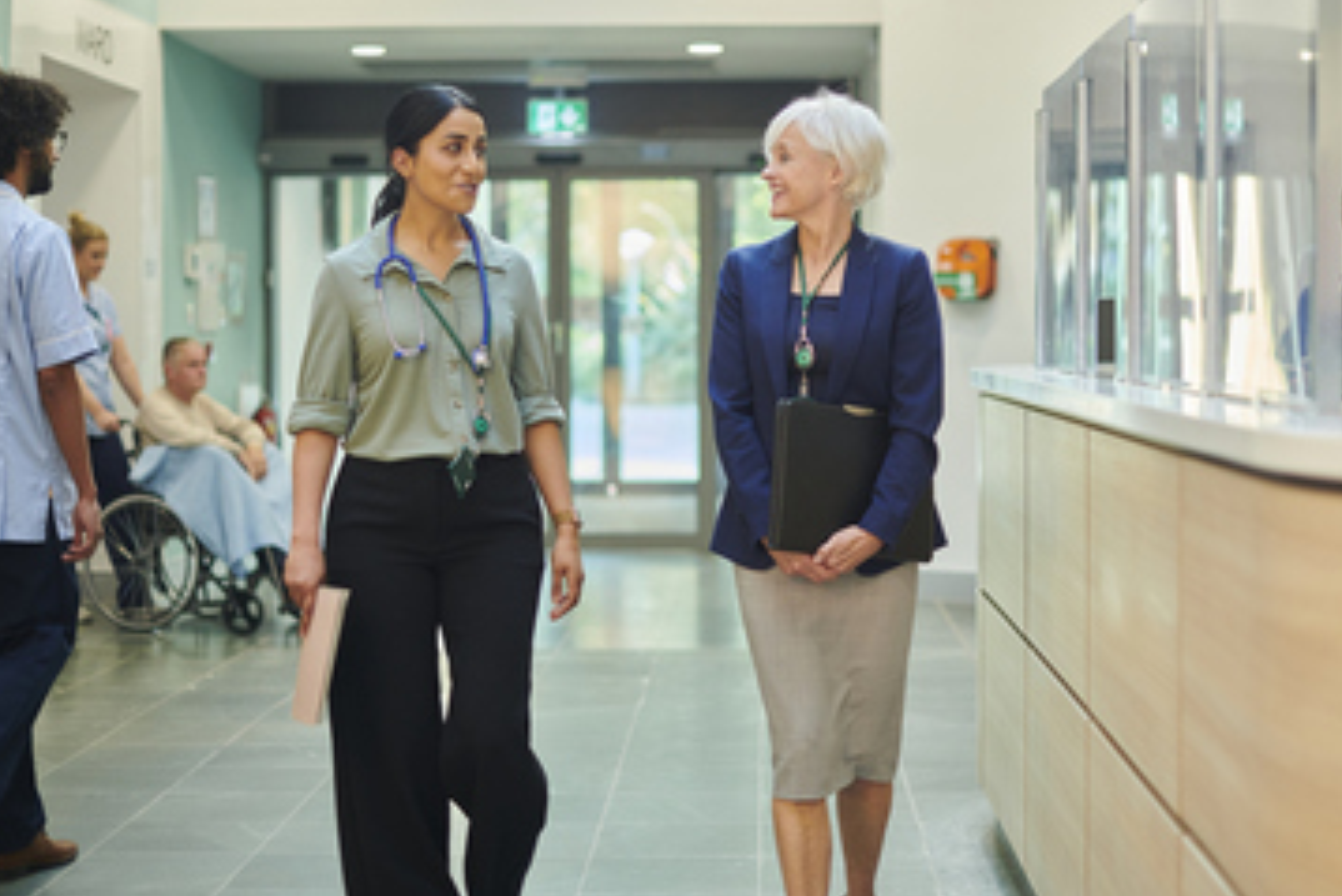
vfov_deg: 20.3
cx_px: 753
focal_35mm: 67
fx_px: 2498
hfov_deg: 30.0
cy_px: 364
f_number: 2
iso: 640
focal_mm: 50
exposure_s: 1/500
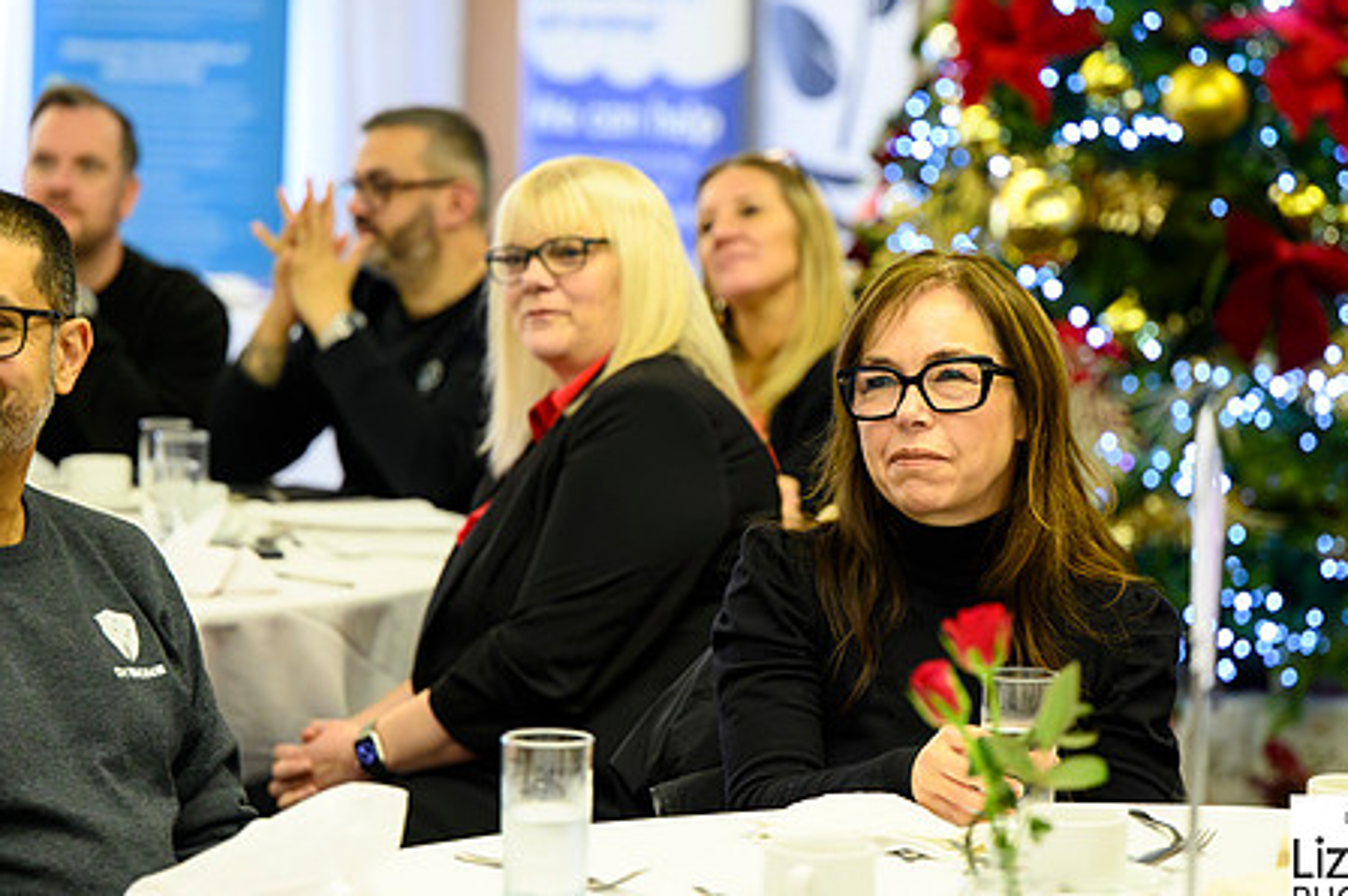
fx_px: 4452
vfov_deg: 11.5
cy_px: 394
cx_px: 698
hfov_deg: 17.2
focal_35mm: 119
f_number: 2.8
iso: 12800
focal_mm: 92
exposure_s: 1/200
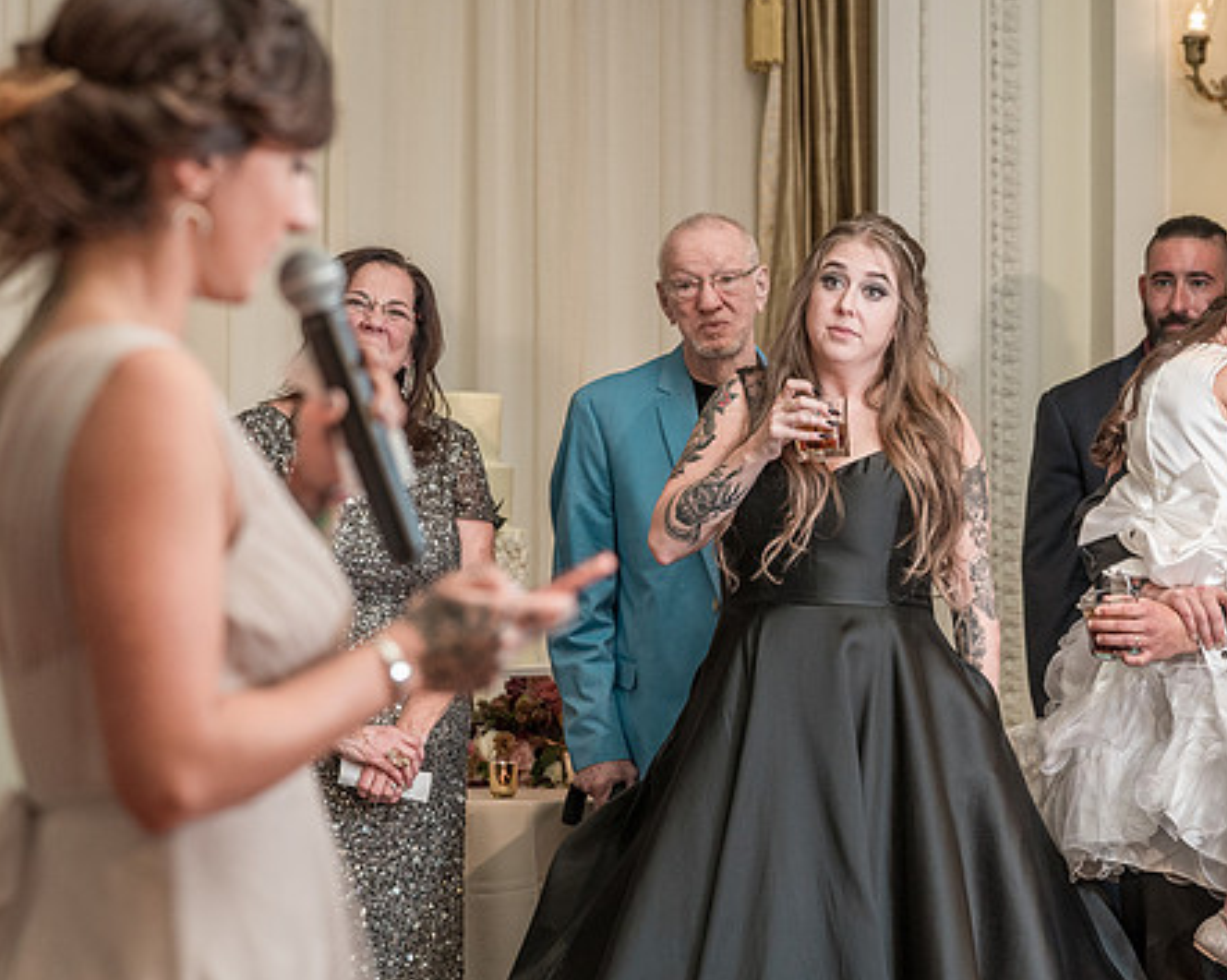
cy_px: 503
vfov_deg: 13.2
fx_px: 4247
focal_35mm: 117
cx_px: 728
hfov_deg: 16.4
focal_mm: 90
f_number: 4
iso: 2000
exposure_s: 1/200
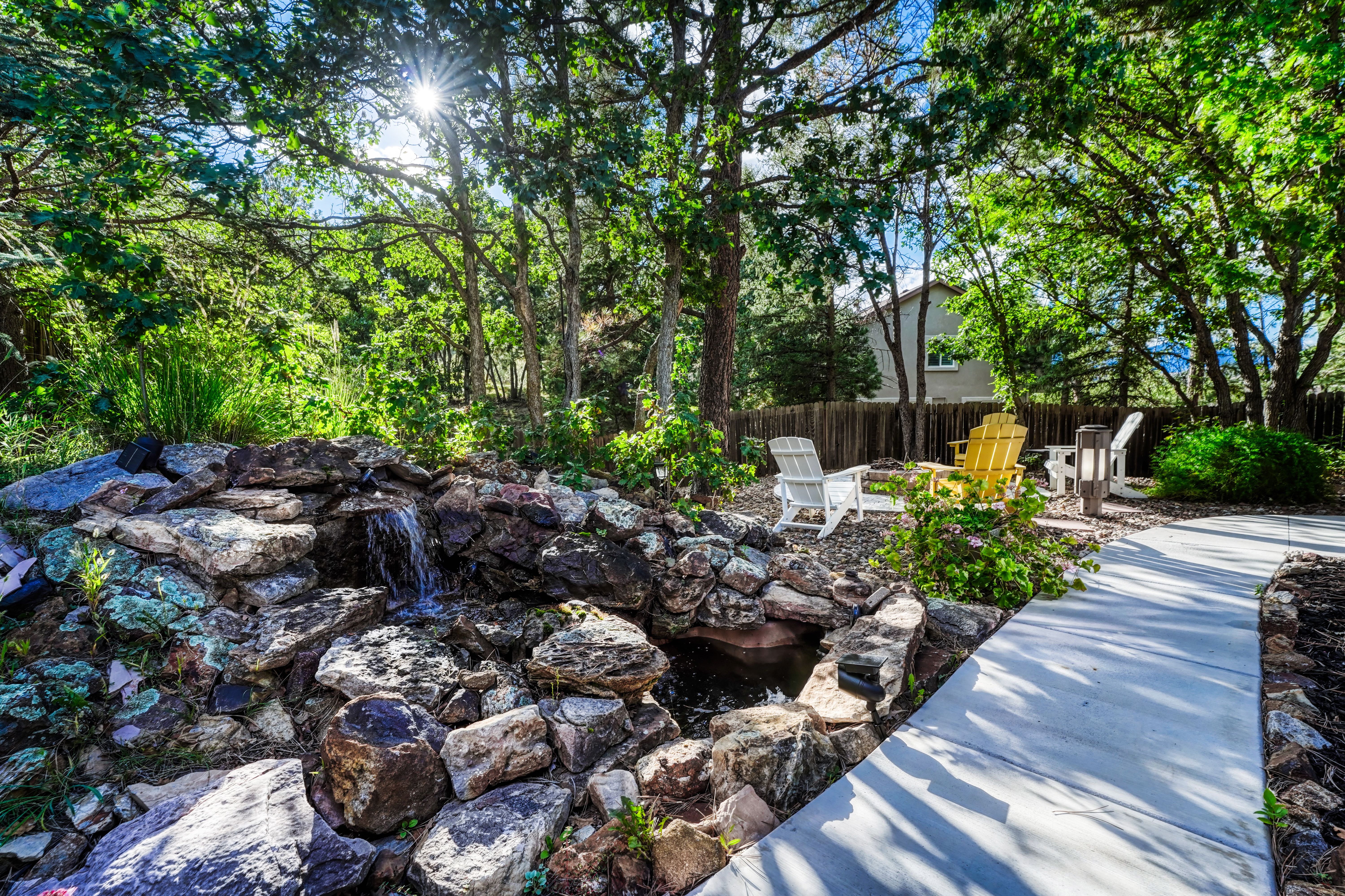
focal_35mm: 15
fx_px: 568
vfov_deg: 76.6
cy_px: 448
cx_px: 672
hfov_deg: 99.6
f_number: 8
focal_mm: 15.2
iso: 400
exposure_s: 1/60
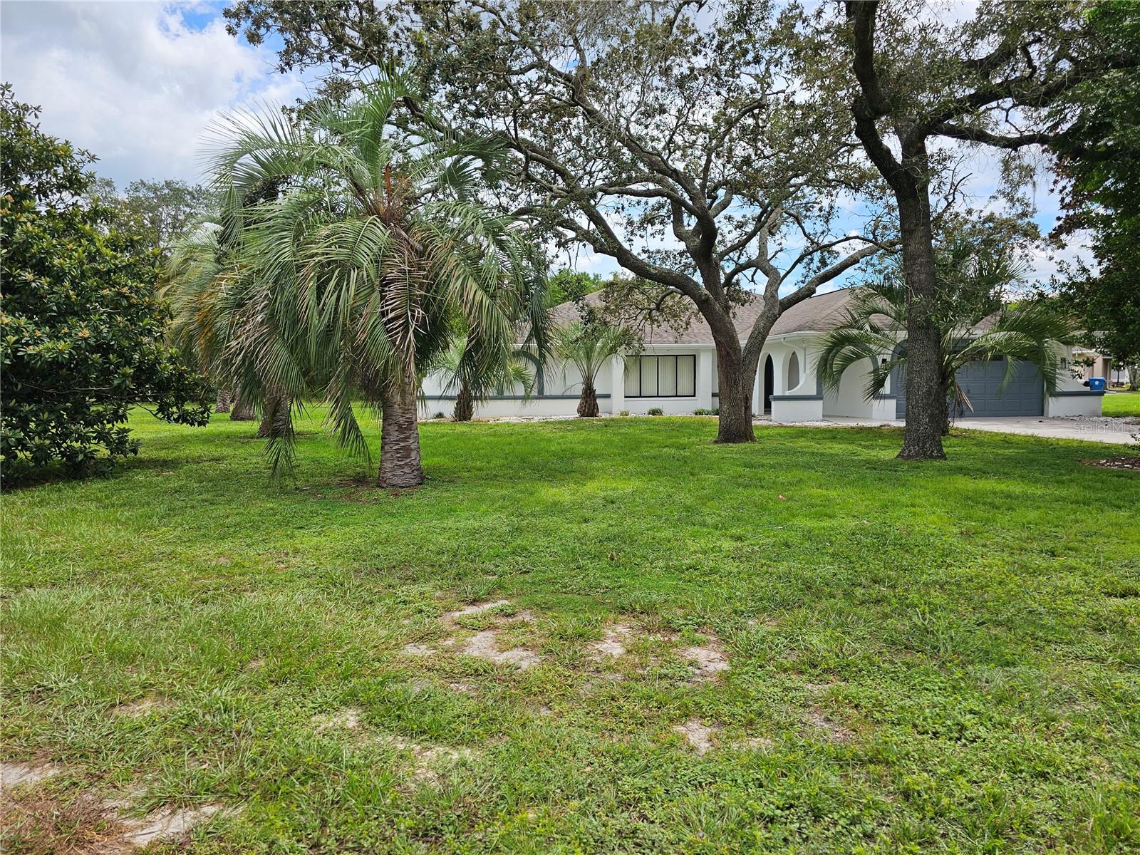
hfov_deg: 73.9
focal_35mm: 23
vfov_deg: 58.9
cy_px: 428
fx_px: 757
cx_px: 570
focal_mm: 6.3
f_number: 1.7
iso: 10
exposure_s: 1/631
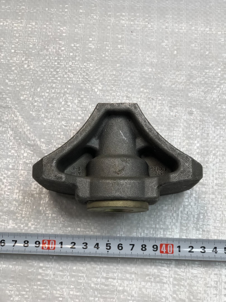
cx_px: 113
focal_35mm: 57
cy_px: 151
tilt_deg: -72.8
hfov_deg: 25.7
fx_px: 496
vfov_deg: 33.8
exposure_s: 1/33
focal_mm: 6.6
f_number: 2.8
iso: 32
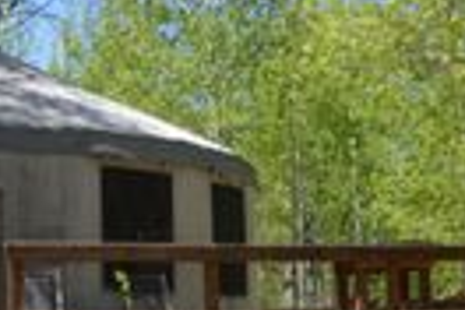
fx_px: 1175
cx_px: 116
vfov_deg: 15.0
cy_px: 153
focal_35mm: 91
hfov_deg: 22.2
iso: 100
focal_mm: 16
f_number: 7.1
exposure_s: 1/200
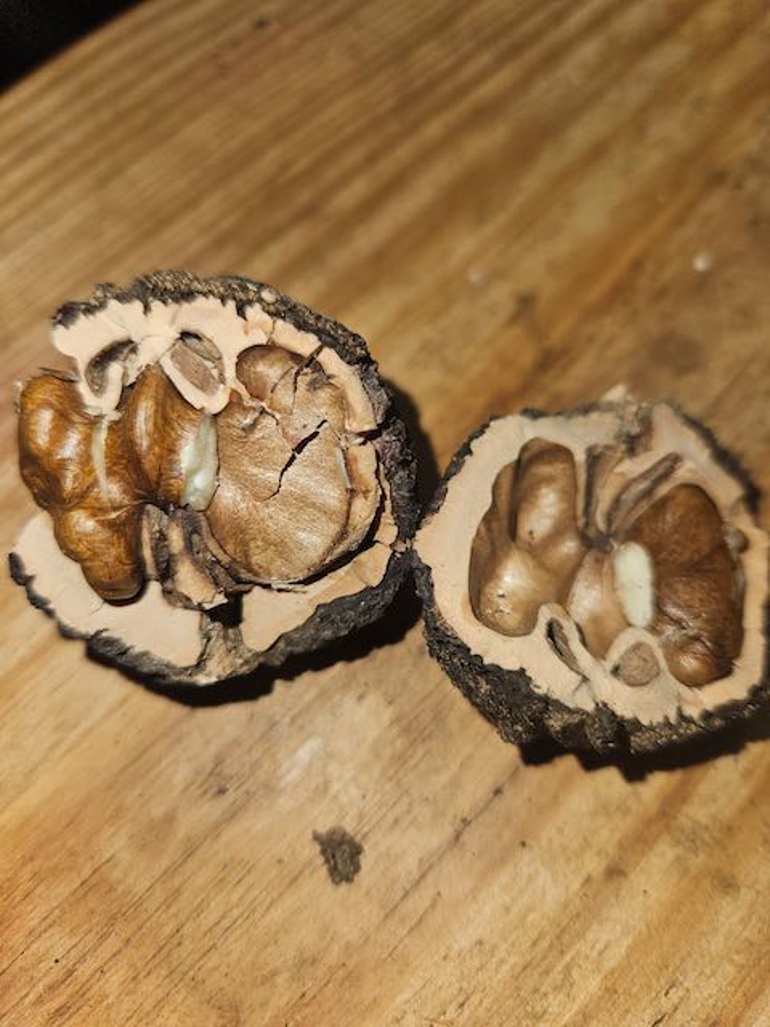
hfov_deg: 58.9
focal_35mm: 23
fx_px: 682
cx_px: 385
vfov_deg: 73.9
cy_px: 514
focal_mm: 5.4
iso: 25
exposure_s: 1/379
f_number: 1.8
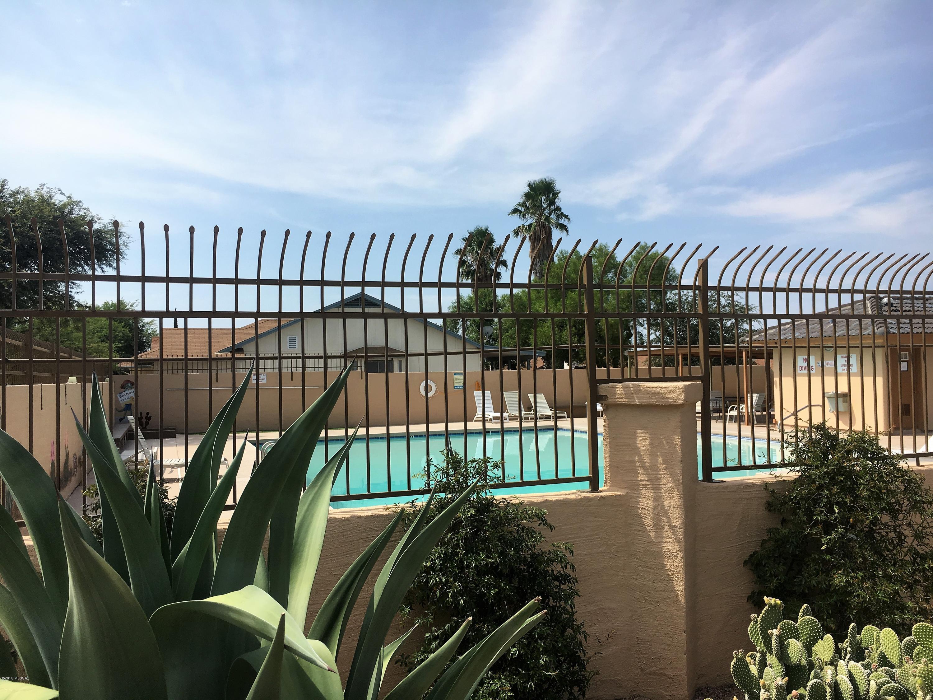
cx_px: 466
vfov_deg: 48.2
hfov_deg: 61.7
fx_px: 782
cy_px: 350
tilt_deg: +1.2
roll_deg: +0.7
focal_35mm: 29
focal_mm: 4.15
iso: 25
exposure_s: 1/1923
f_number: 2.2
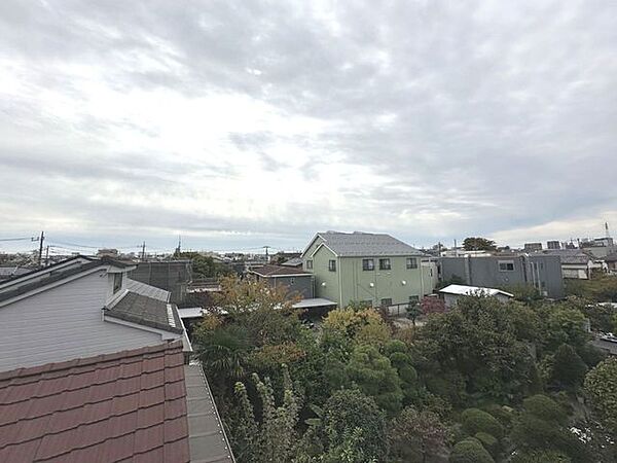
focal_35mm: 14
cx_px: 308
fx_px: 250
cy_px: 232
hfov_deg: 102.1
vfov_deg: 85.7
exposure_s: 1/4292
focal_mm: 2.22
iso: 50
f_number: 2.2
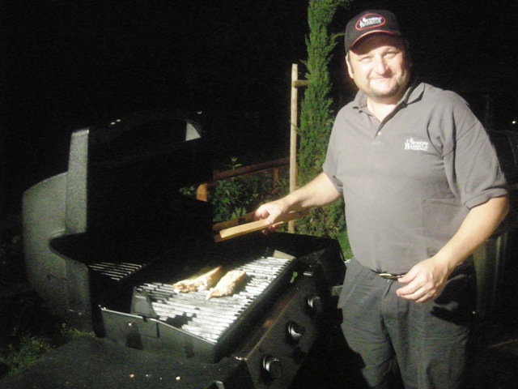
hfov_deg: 51.4
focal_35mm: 36
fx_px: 539
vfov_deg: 39.7
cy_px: 194
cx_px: 259
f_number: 2.7
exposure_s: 1/30
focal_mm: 7.5
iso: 1600
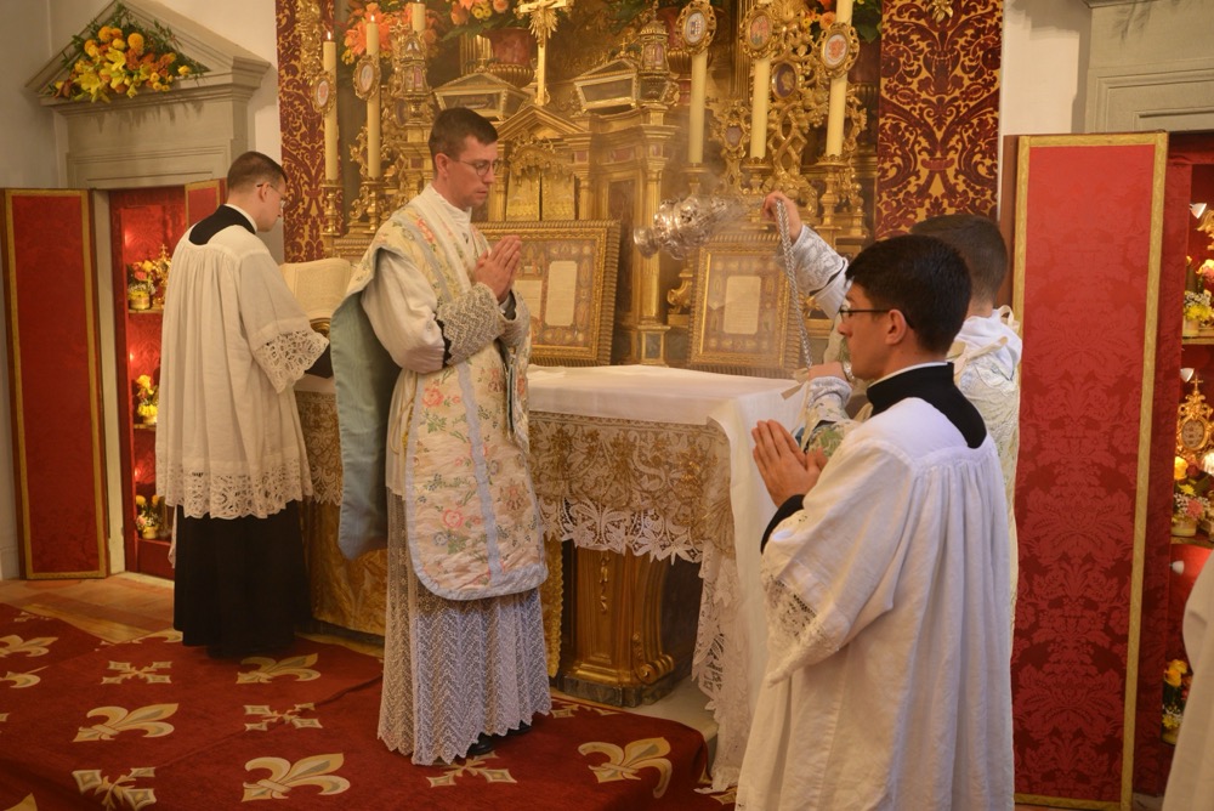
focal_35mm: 35
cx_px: 607
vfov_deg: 37.9
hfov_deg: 54.4
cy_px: 406
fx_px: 1181
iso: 1600
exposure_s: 1/100
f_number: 5
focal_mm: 35
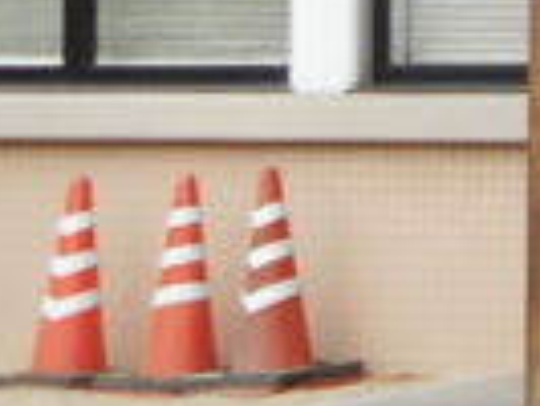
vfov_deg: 7.6
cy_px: -154
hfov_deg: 7.8
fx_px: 2998
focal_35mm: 192
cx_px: 1981
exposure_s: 1/80
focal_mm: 4.5
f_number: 3.7
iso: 80
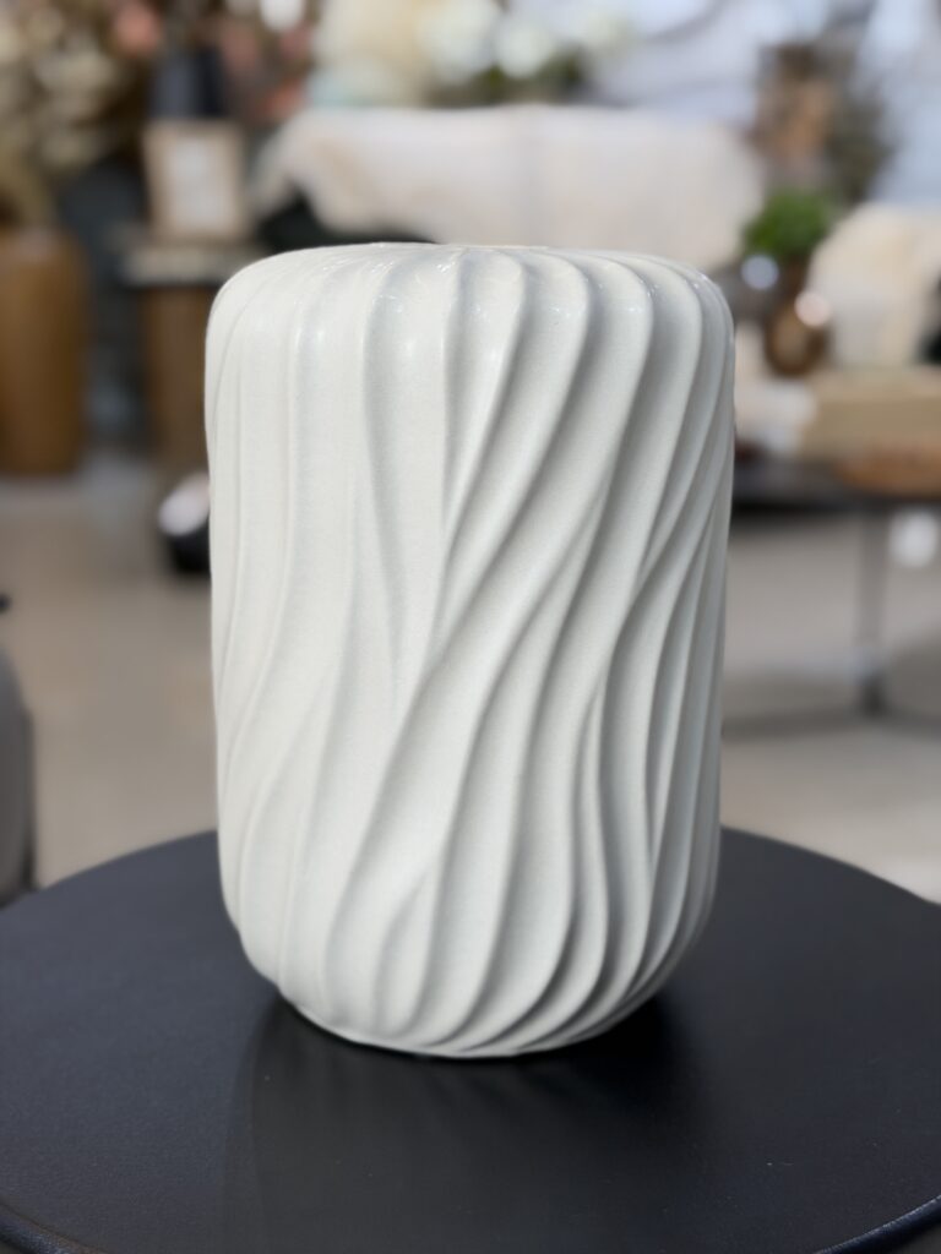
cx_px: 470
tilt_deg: -14.0
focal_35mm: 48
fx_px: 1740
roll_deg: -1.2
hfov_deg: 30.3
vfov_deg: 39.7
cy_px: 627
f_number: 1.78
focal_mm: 6.76
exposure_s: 1/60
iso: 50
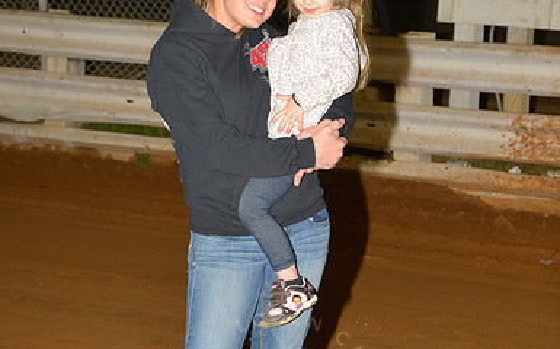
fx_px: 1922
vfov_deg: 10.4
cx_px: 280
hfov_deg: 16.6
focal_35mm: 126
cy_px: 188
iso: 500
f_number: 8
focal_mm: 82
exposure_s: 1/250
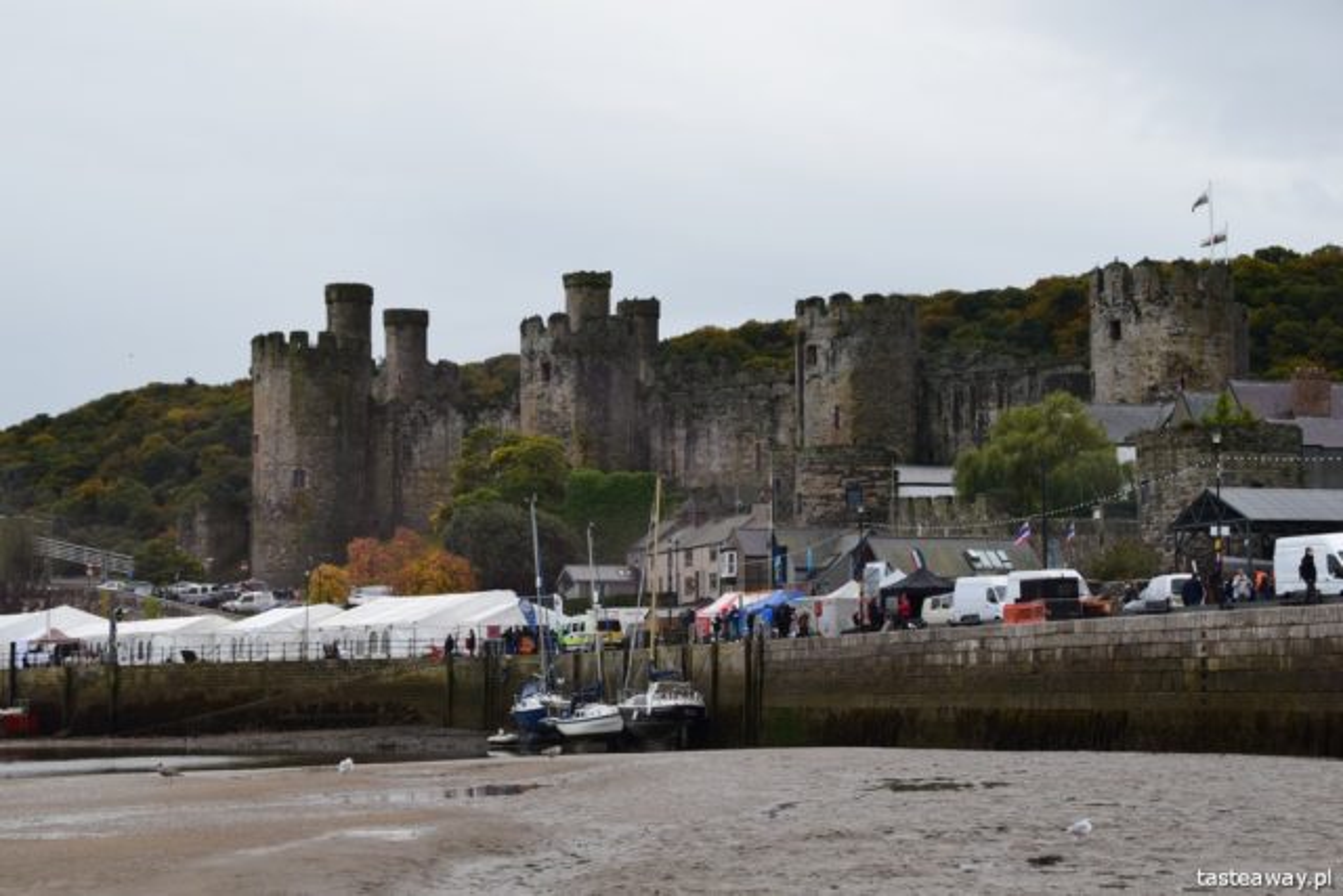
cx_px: 672
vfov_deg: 18.2
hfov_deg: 27.0
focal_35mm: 75
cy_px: 448
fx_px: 2798
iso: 400
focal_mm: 50
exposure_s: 1/250
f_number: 10
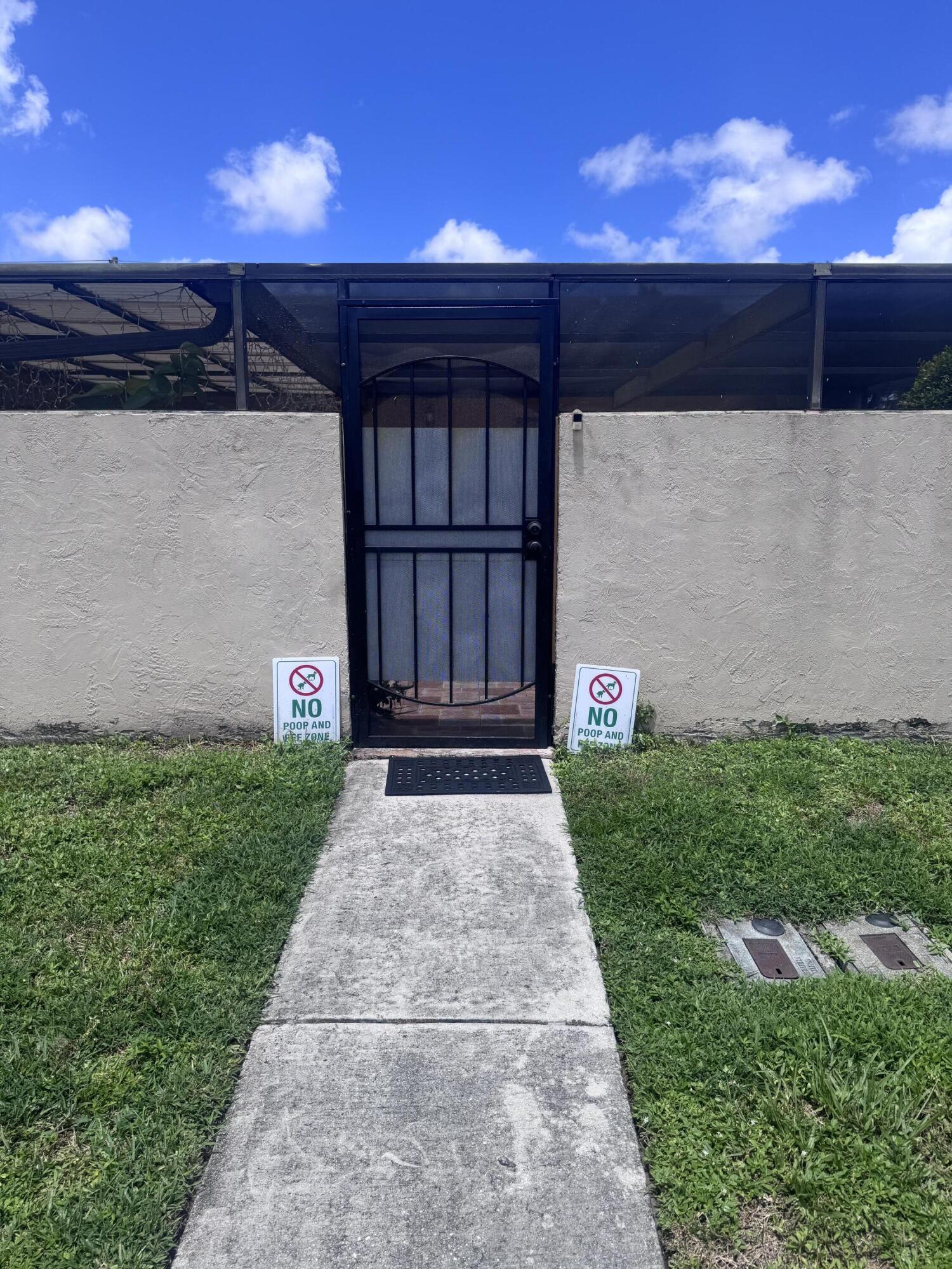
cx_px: 476
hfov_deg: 56.8
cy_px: 634
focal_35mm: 24
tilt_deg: -11.3
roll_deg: +0.8
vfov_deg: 71.6
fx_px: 880
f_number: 1.78
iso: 80
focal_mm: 6.76
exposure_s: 1/4950
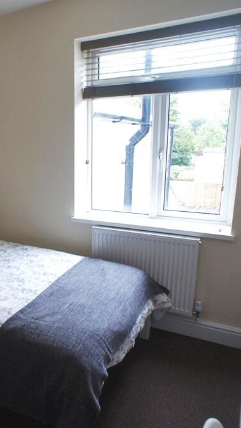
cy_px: 215
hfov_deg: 30.0
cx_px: 27
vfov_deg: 52.8
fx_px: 432
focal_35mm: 38
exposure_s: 1/60
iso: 200
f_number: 4
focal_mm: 16
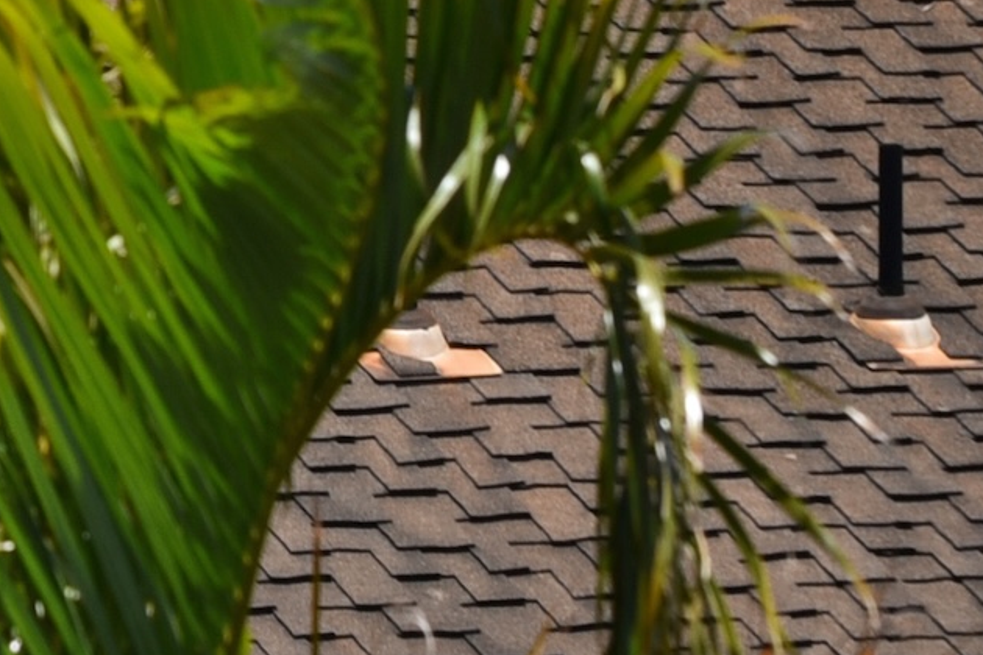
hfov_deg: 4.2
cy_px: -613
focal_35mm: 486
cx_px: -1393
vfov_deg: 2.8
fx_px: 13269
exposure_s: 1/200
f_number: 11
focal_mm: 85
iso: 100
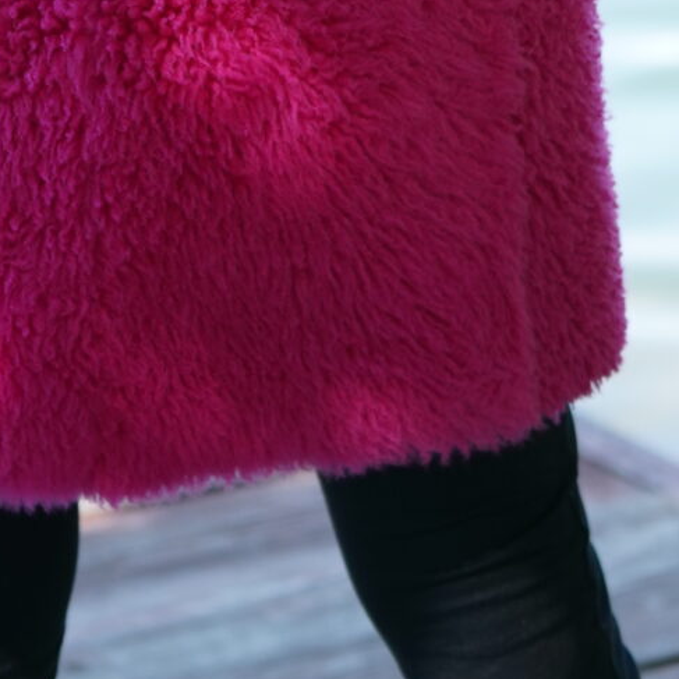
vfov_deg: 5.5
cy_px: -718
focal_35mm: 313
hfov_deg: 5.6
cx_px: 264
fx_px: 6946
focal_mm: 70
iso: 250
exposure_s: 1/320
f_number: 2.8
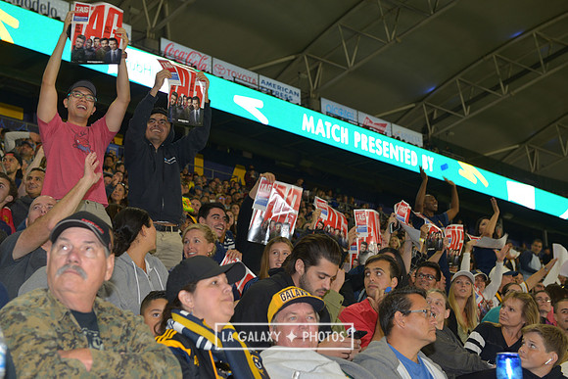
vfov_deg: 23.4
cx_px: 284
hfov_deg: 34.5
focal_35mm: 58
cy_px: 190
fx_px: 915
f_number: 5.6
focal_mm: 58
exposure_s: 1/60
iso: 320
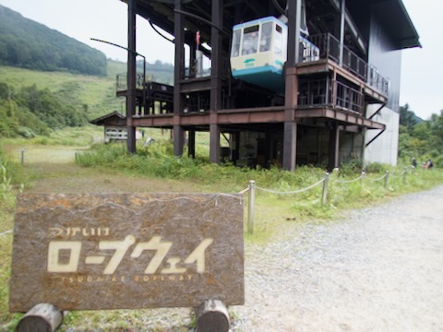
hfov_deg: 69.4
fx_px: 320
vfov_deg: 54.9
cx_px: 222
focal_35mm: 25
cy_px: 166
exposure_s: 1/160
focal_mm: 4.5
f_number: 5.6
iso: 100
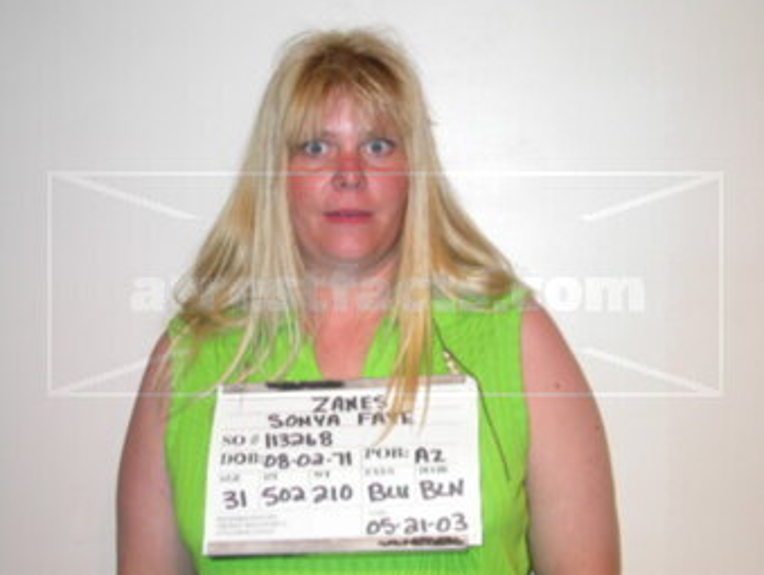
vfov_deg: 24.1
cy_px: 285
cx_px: 387
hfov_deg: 31.6
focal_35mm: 61
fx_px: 1348
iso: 100
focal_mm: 12.4
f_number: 3.1
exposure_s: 1/60.3
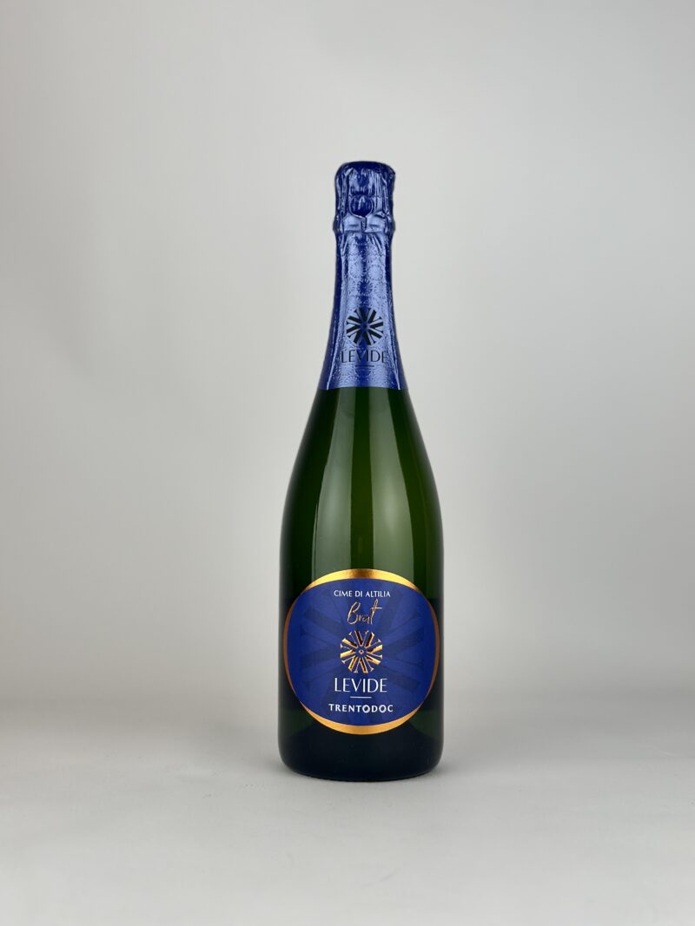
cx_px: 348
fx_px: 1285
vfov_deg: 39.7
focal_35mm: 48
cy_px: 463
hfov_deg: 30.3
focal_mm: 6.86
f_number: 1.78
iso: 80
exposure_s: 1/619
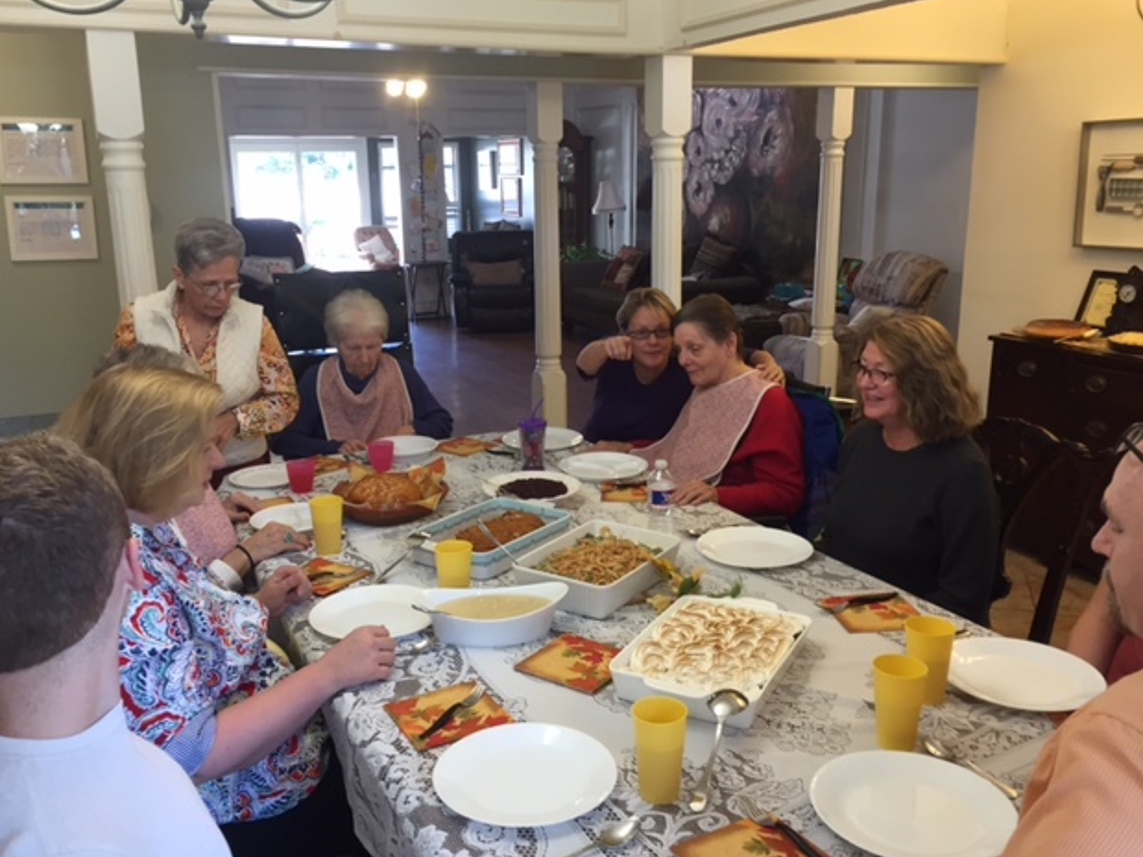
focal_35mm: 30
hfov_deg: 60.0
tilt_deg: -15.2
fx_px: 990
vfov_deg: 46.8
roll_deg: +0.3
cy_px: 423
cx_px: 554
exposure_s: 1/30
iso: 64
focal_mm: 4.15
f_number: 2.2
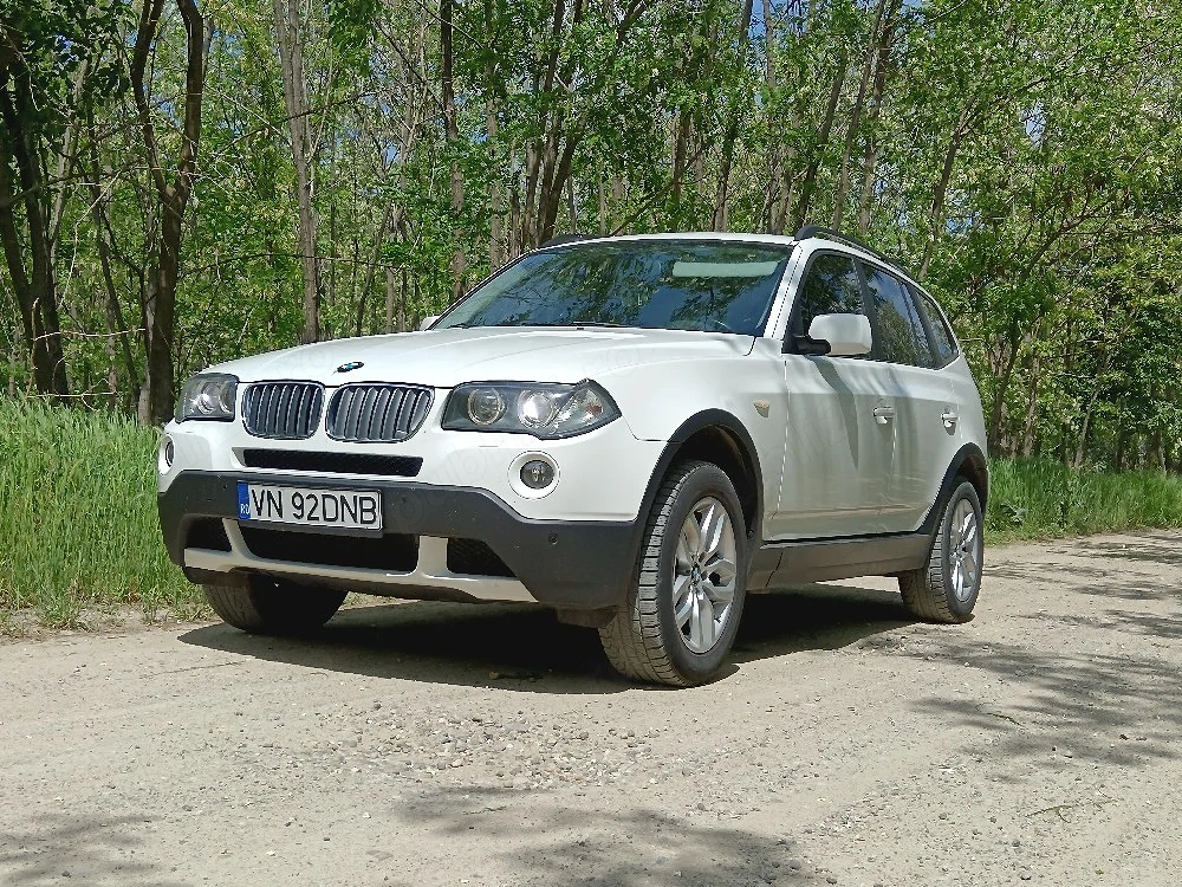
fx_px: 1537
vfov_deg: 32.2
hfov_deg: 42.1
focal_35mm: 45
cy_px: 444
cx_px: 591
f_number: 1.9
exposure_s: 1/1667
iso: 106
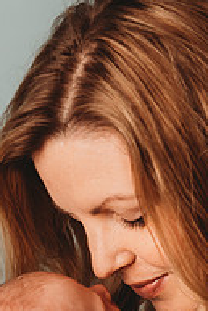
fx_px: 1047
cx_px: 161
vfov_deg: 16.8
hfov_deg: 11.3
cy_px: 259
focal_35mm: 121
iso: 160
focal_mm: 52
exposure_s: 1/160
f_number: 4.5
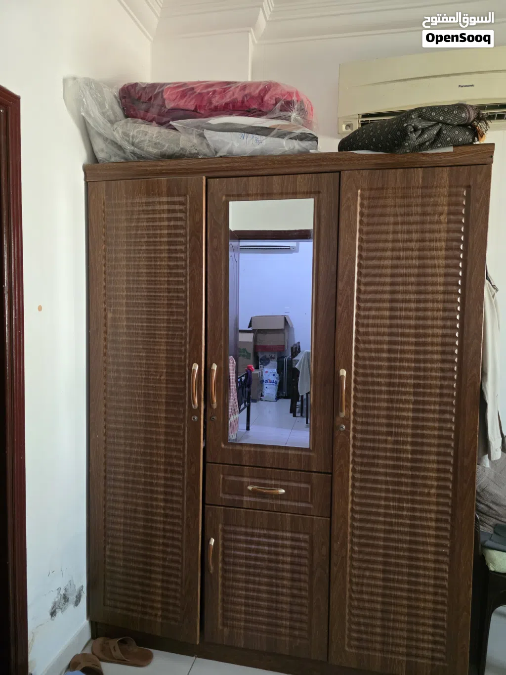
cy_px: 338
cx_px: 253
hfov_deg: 58.9
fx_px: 448
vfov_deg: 73.9
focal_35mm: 23
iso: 1250
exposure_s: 1/100
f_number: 1.7
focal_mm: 6.3
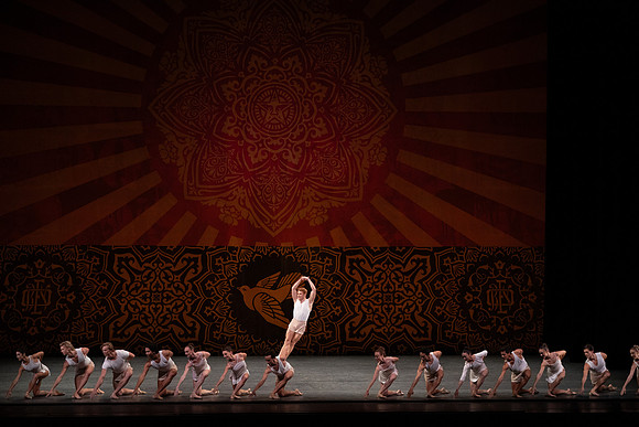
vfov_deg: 13.7
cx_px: 320
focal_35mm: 100
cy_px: 214
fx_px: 1775
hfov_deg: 20.4
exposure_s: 1/400
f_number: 10
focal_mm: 100
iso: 5000
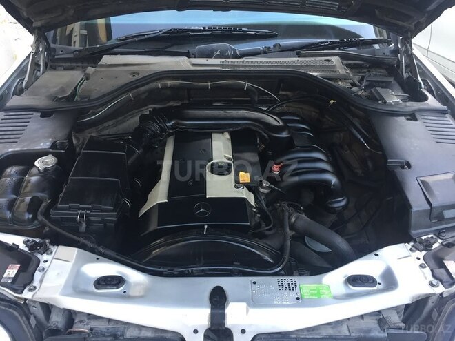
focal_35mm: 29
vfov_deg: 48.2
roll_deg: -3.6
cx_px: 228
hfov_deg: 61.7
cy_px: 170
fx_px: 381
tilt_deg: -33.6
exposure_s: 1/33
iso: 80
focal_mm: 4.15
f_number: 2.2
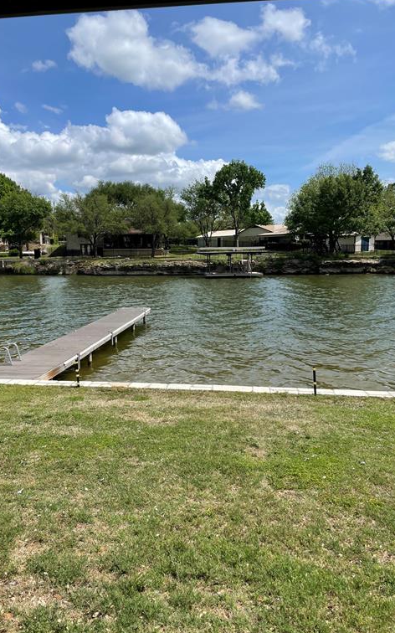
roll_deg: +2.0
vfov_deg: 66.5
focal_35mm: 28
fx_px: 483
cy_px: 314
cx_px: 178
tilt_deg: -4.8
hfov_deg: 44.5
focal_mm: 4.2
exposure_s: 1/4651
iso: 32
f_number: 1.6
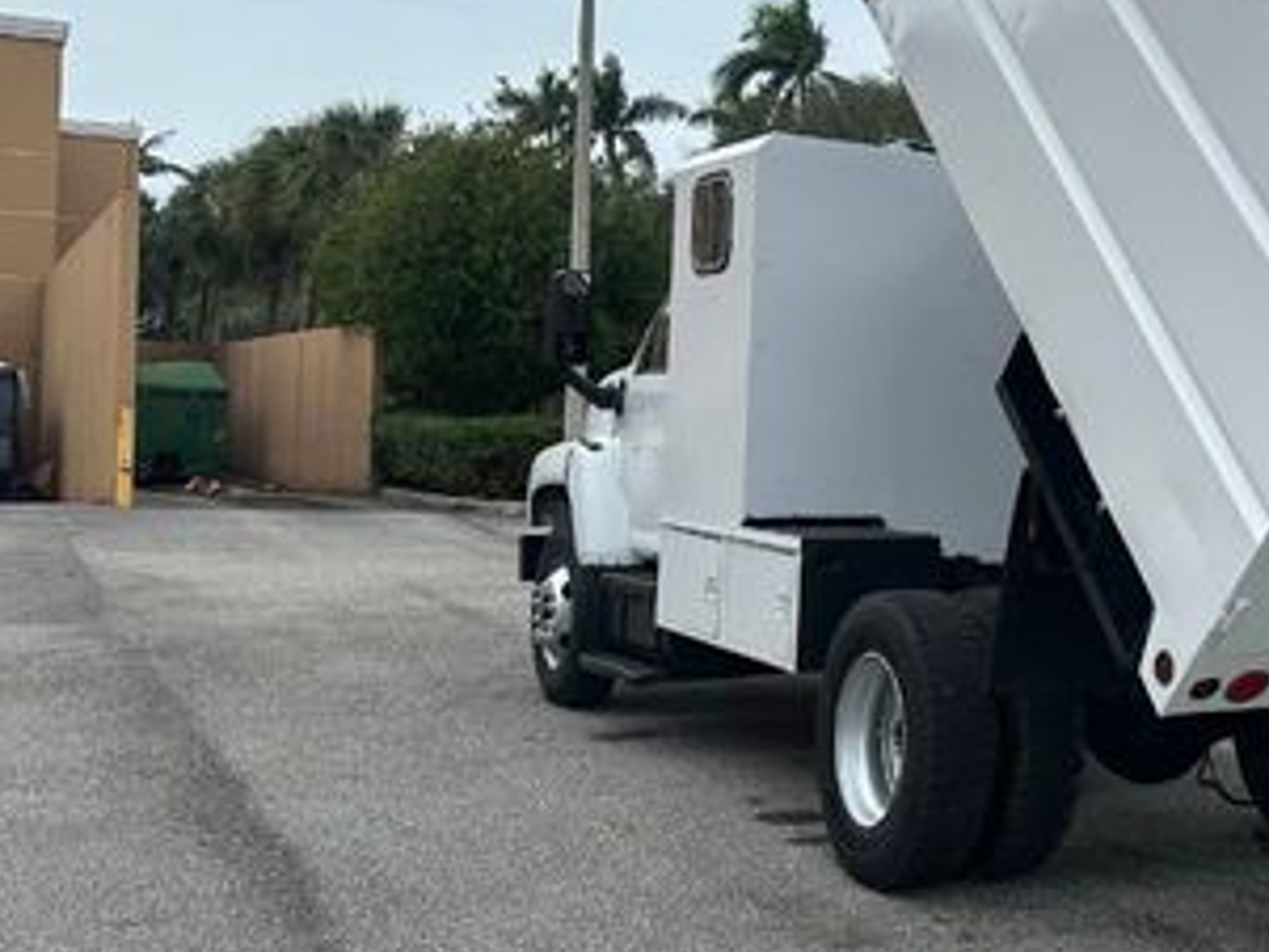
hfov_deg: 33.5
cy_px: 409
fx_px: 1870
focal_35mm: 51
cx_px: 1332
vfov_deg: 28.5
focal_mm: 6.86
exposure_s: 1/1029
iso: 80
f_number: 1.78
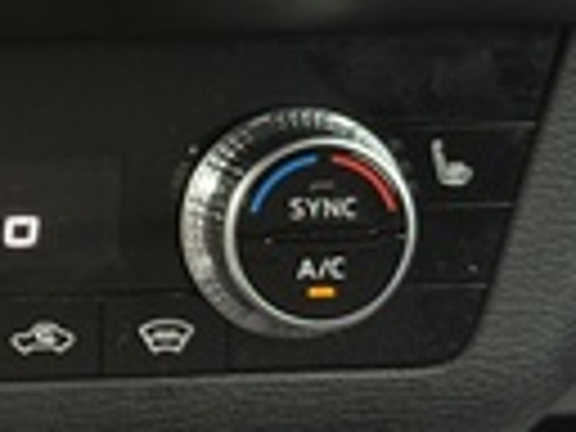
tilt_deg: -25.0
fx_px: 2612
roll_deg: -2.0
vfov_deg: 9.4
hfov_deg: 11.9
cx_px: -324
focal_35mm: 157
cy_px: 97
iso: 100
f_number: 1.78
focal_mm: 6.76
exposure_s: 1/64
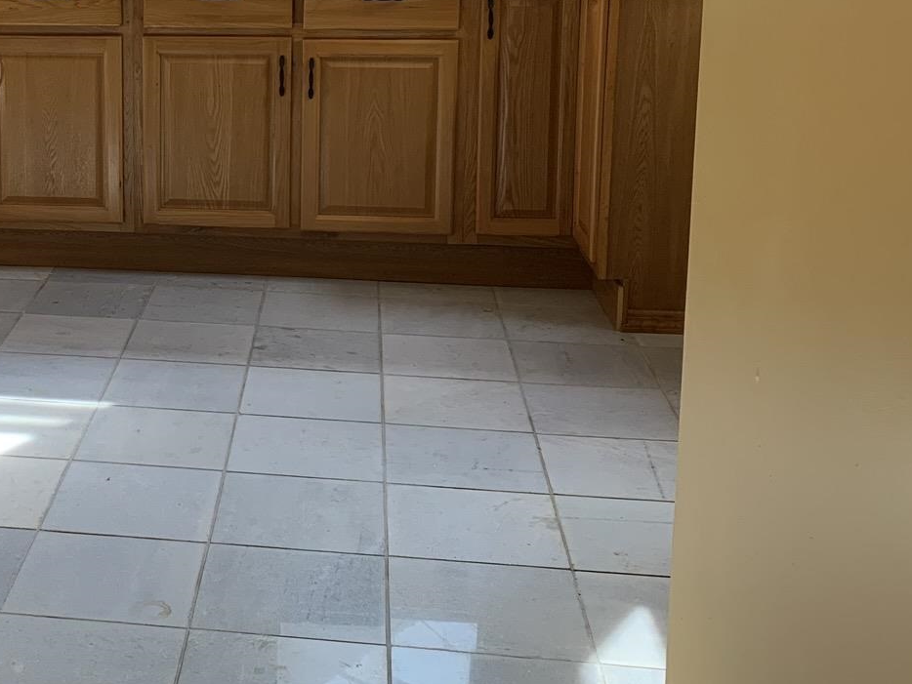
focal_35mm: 57
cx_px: 97
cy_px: 134
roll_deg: -0.3
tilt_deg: -10.1
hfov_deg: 32.2
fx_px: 1502
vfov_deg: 25.2
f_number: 1.8
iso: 64
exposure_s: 1/121
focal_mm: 4.25
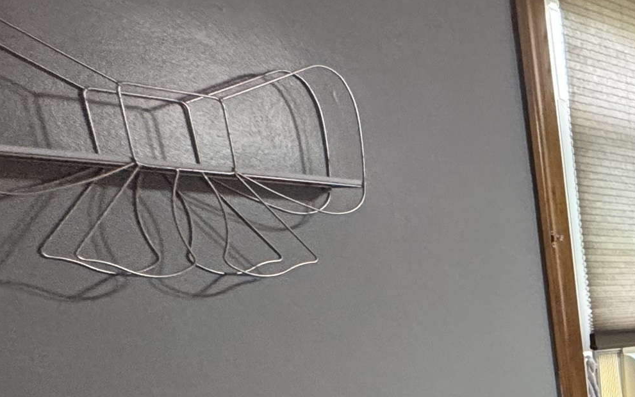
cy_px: 500
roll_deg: -1.1
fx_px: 796
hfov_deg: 28.8
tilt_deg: -17.3
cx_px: 941
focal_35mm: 46
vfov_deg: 24.7
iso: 500
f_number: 2.2
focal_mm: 2.22
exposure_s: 1/60
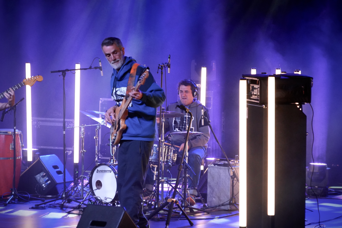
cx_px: 171
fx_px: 1463
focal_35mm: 154
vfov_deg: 8.9
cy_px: 114
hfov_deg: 13.3
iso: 12800
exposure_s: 1/125
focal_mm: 154
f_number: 6.3
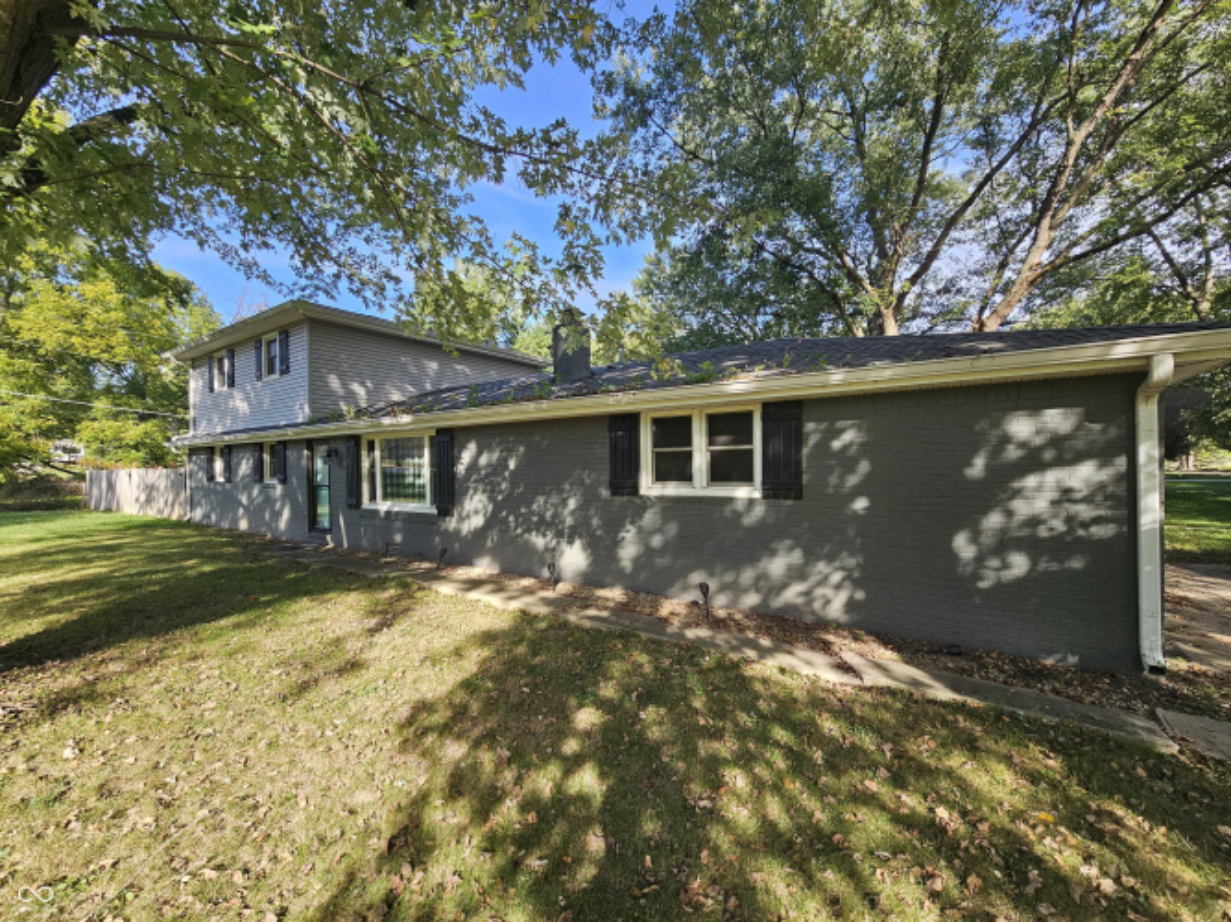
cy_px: 461
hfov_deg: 106.2
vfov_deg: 89.9
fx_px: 462
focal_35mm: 13
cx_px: 616
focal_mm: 2.2
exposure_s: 1/350
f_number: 2.2
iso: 50
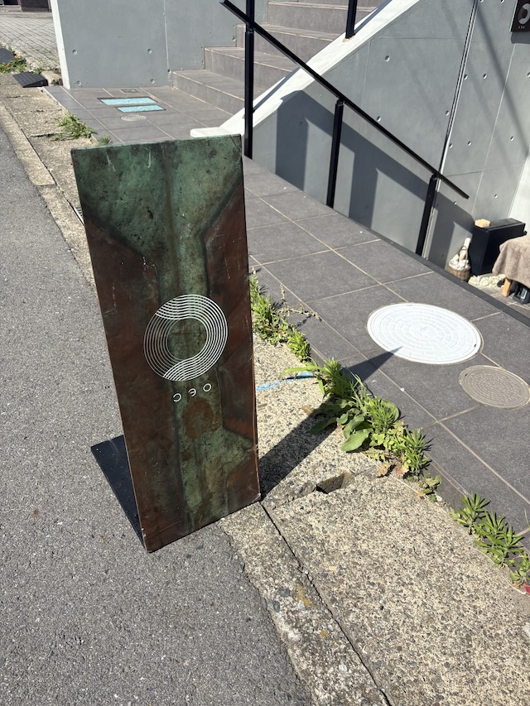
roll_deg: -2.6
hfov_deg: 53.1
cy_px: 353
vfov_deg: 67.3
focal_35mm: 26
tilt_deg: -32.8
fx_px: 531
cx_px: 265
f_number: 1.6
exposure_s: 1/2865
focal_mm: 5.96
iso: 50
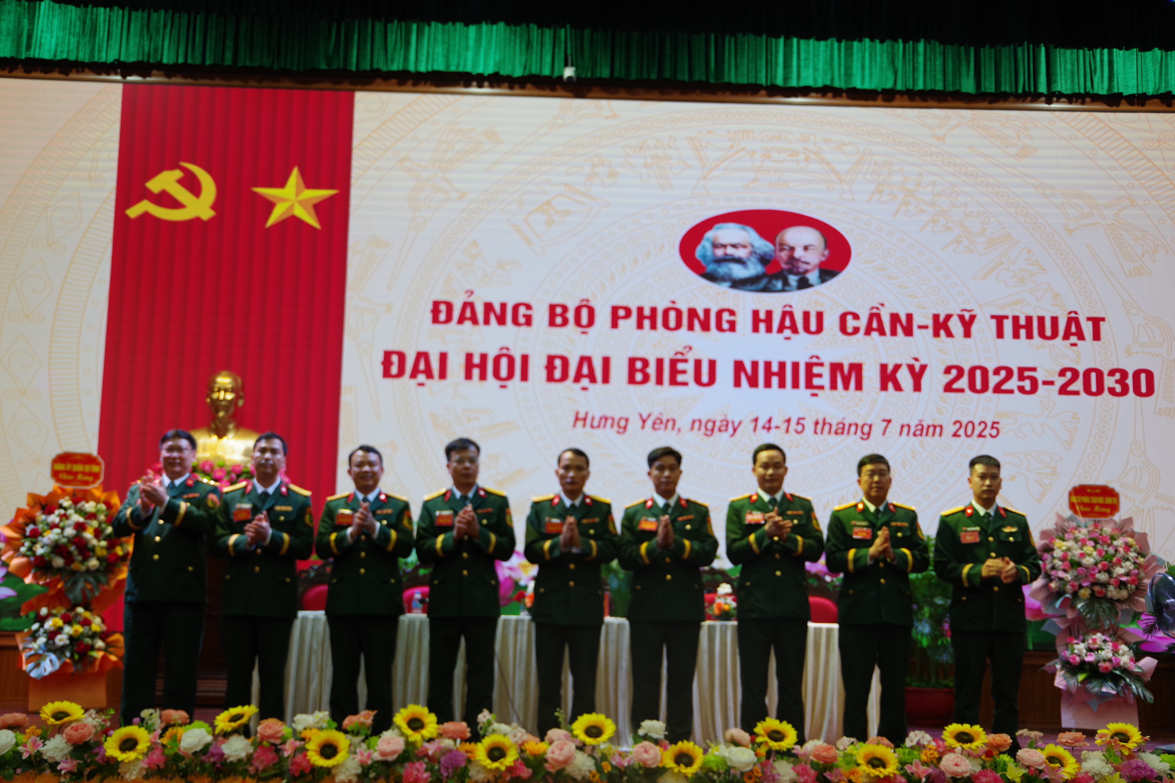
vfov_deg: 31.9
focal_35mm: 42
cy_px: 392
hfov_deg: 46.4
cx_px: 588
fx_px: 1371
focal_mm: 28
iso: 400
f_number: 4
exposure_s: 1/60
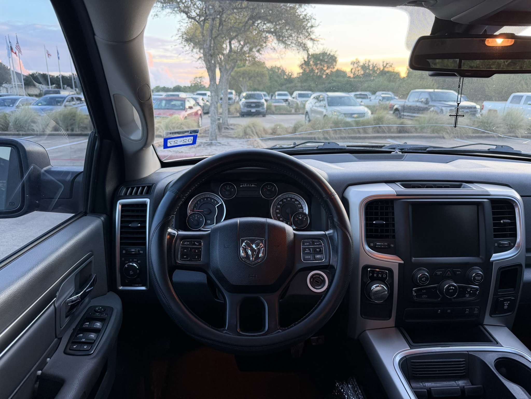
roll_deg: +0.6
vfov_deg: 56.8
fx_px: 368
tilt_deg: -15.7
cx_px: 266
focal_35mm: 24
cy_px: 200
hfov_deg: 71.6
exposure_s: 1/60
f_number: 1.78
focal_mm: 6.76
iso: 320
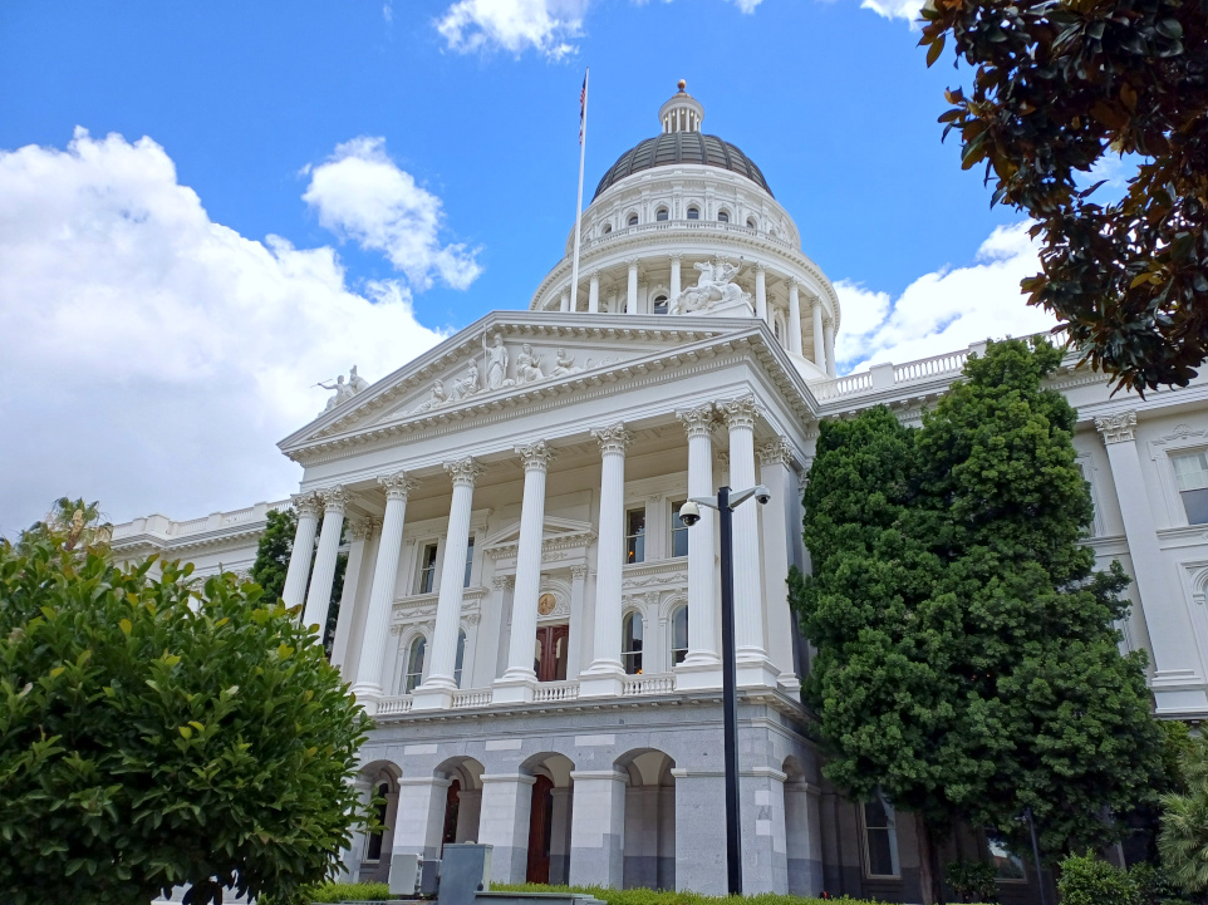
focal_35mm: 26
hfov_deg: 67.3
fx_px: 907
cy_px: 464
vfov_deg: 53.0
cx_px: 617
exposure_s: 1/1095
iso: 50
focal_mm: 4.65
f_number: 1.8
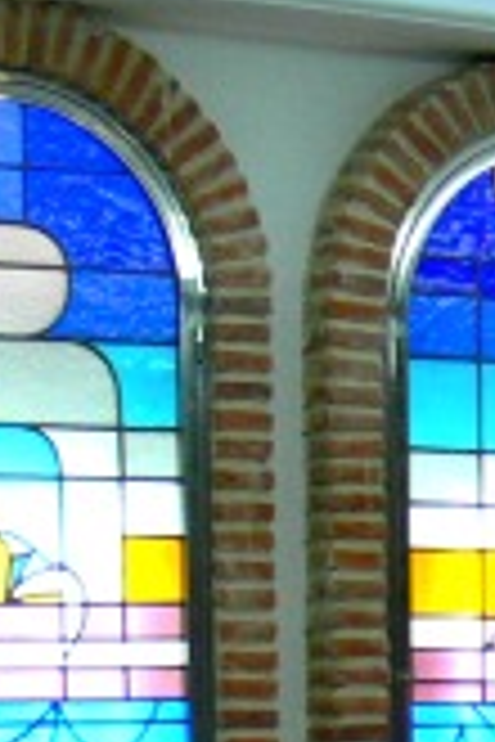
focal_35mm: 187
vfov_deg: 10.7
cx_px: 1058
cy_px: 1070
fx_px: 3857
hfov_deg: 7.0
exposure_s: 1/30
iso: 125
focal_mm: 7.8
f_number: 2.8
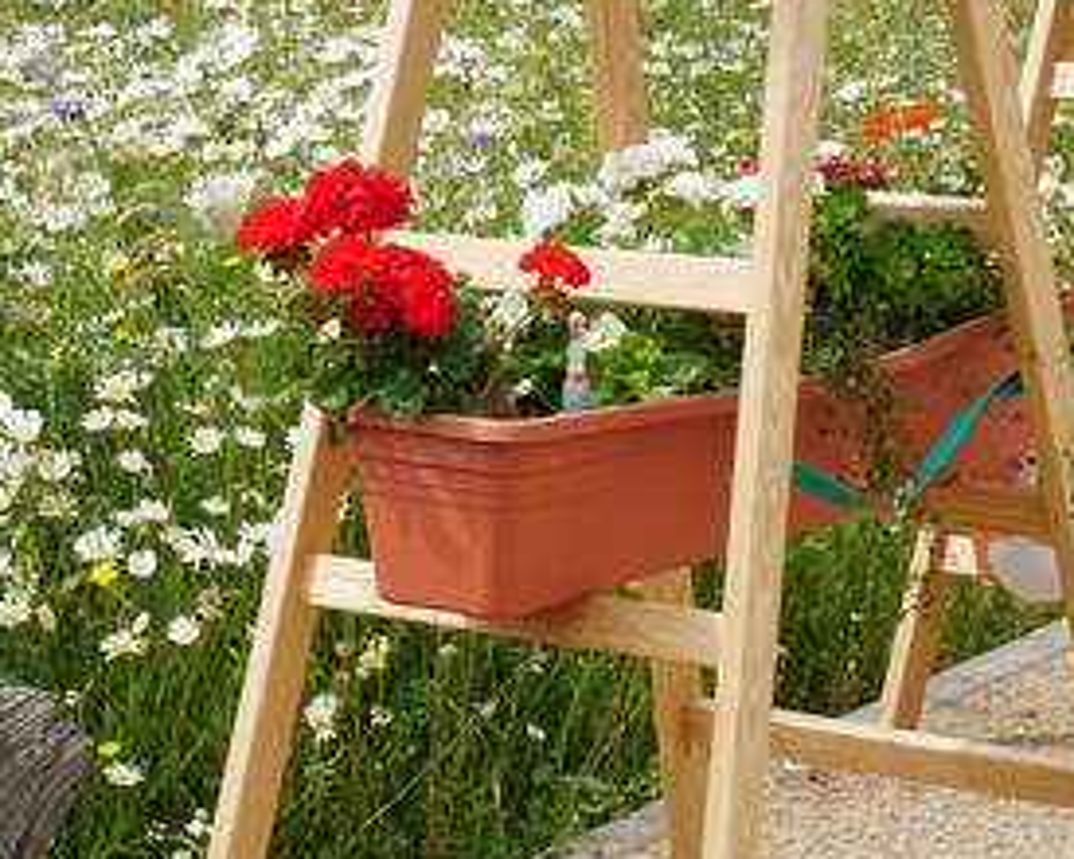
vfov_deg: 12.3
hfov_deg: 15.0
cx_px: -137
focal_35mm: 125
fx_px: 3973
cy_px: 135
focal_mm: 22
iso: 200
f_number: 8
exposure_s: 1/400
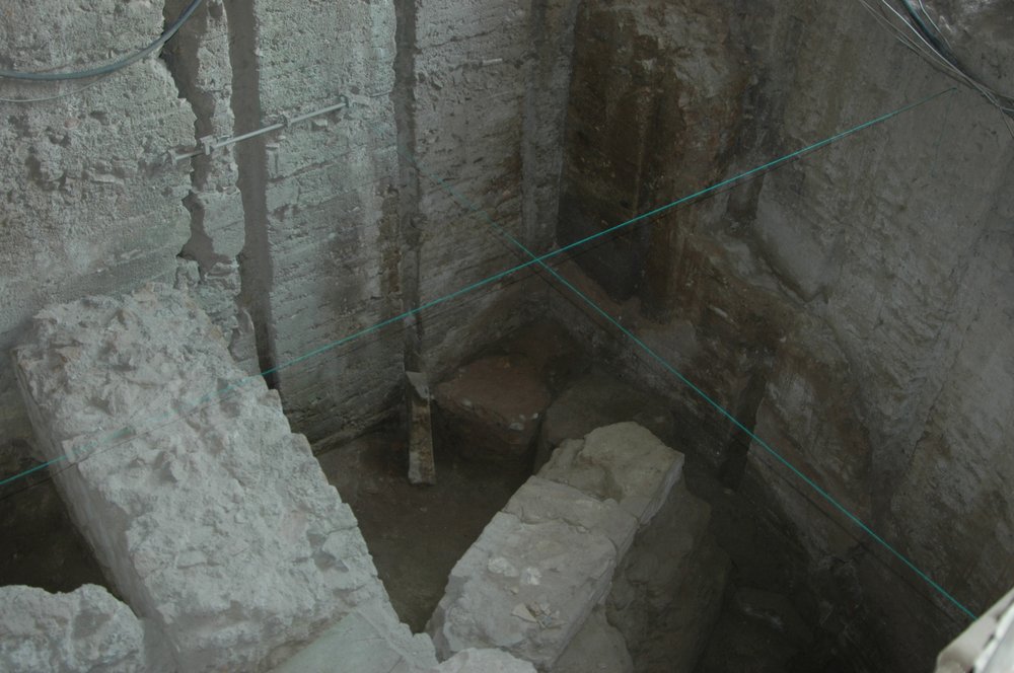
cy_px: 336
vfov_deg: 36.8
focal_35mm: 36
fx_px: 1013
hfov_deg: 53.2
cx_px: 507
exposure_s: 1/60
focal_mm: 24
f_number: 3.5
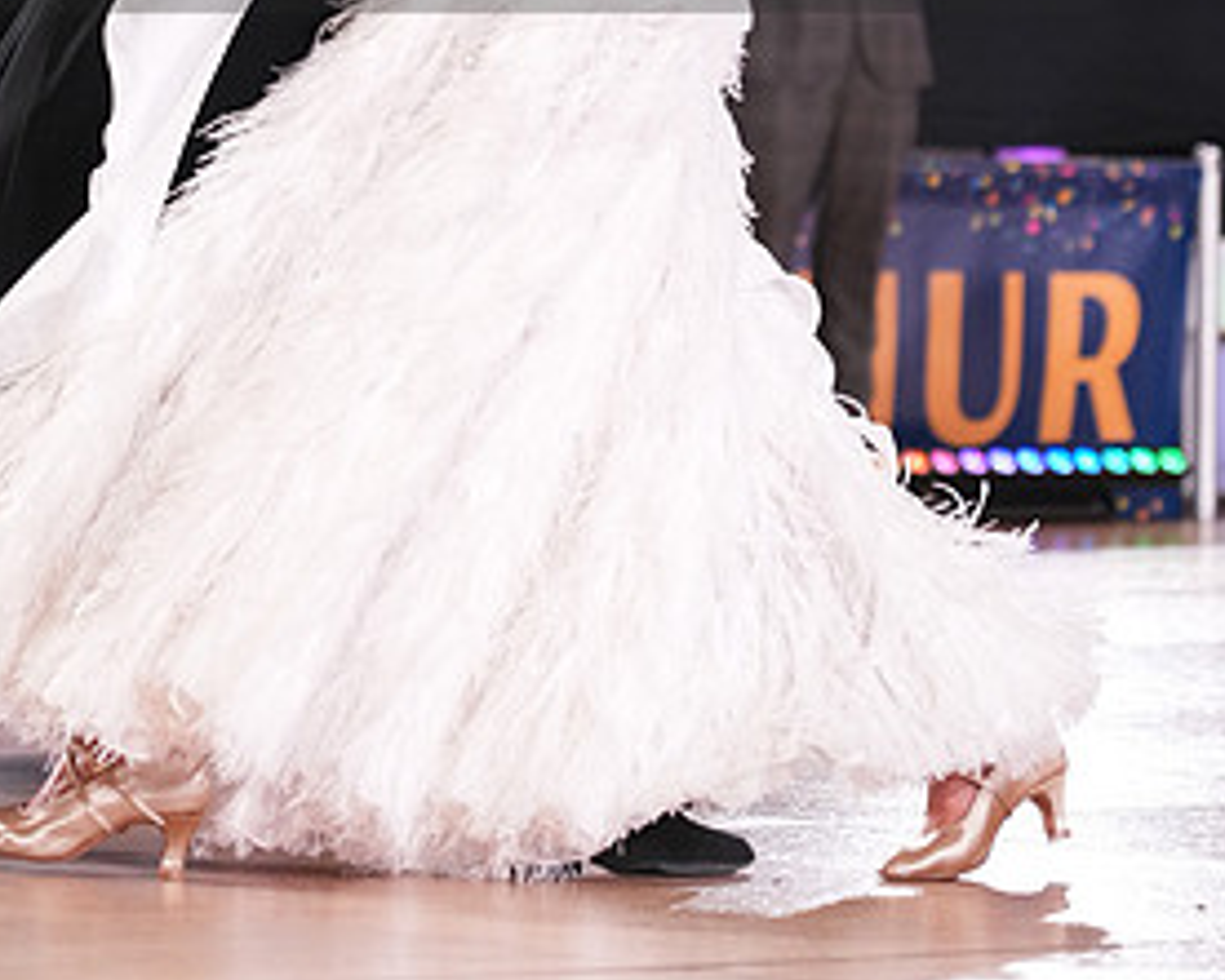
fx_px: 7507
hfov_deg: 9.3
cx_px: 495
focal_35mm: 207
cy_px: -133
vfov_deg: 7.4
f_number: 4
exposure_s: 1/400
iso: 2500
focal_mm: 105
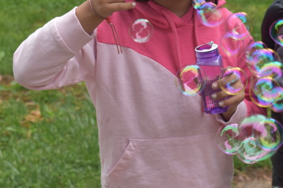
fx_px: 935
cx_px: 140
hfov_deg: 17.2
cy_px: 70
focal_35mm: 119
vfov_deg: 11.5
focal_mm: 46
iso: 400
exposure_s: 1/200
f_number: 7.1
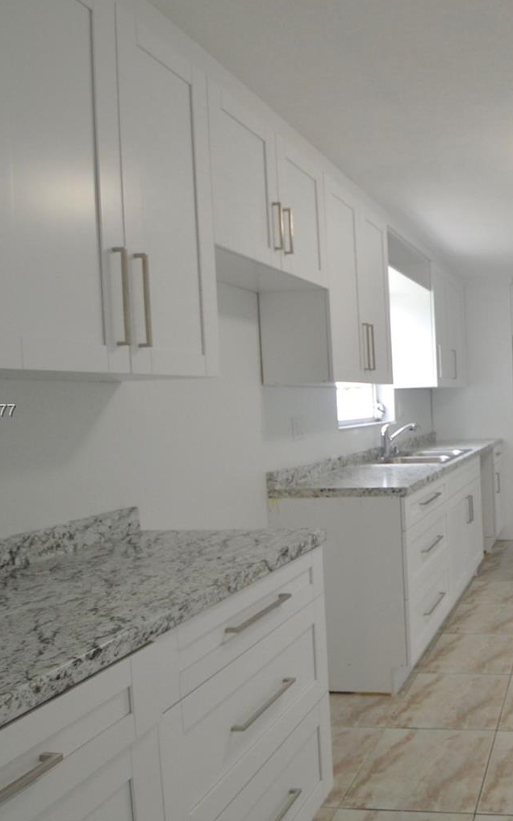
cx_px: 533
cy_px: 412
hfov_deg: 42.6
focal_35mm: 24
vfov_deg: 74.8
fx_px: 537
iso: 400
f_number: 5
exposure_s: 1/100
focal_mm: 10
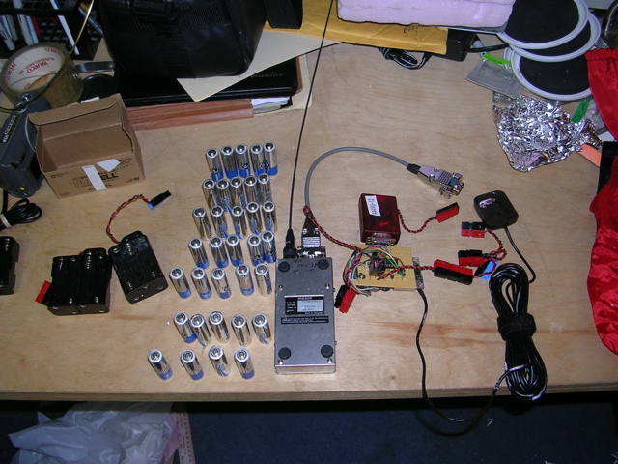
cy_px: 232
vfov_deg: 37.7
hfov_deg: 49.0
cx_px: 309
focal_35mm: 38
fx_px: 678
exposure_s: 1/60.1
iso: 50
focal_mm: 5.8
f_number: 2.8
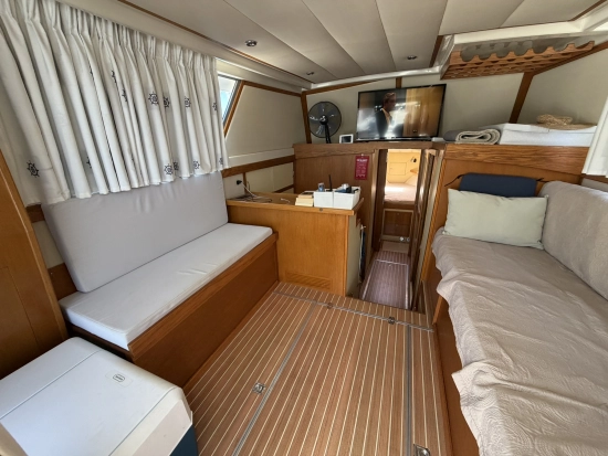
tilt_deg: -19.1
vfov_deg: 85.7
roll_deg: +1.0
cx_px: 304
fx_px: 246
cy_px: 228
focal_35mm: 14
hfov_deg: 102.0
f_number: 2.2
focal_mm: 2.22
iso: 250
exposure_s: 1/121
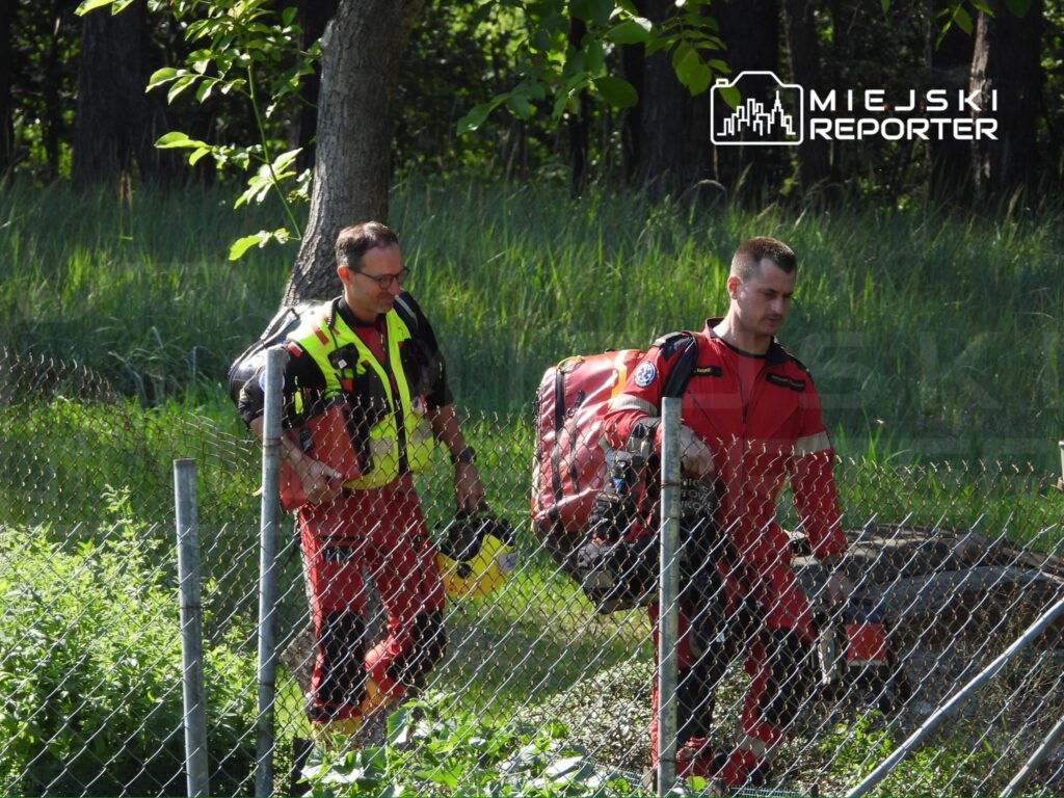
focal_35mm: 433
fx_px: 13309
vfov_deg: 3.4
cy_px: 399
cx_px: 532
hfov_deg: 4.6
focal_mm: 77.8
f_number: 5
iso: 140
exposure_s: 1/250
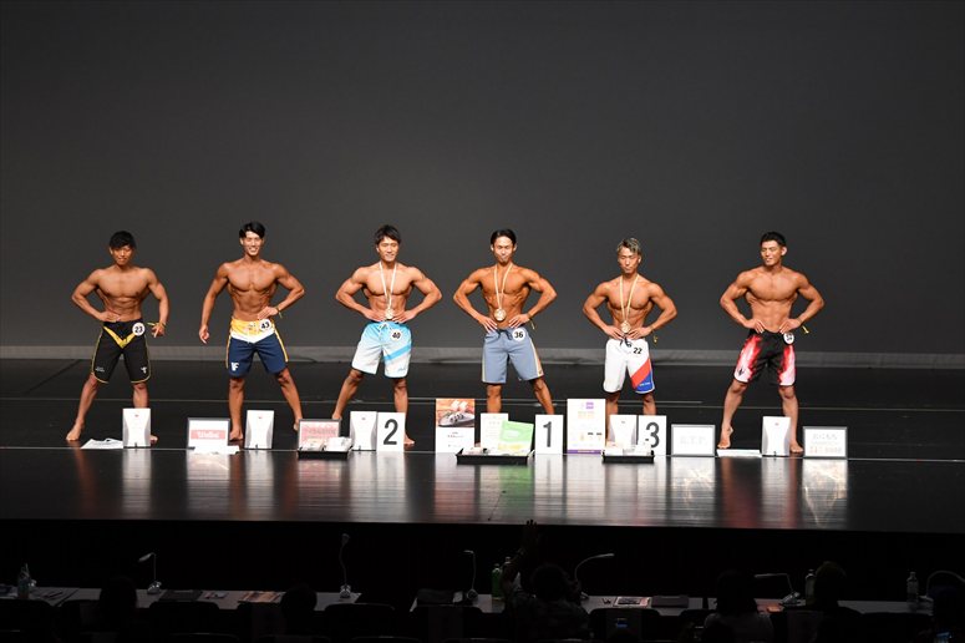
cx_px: 482
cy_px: 322
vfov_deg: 10.2
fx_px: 3617
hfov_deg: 15.2
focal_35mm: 135
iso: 2000
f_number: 5.6
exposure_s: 1/400
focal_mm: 90
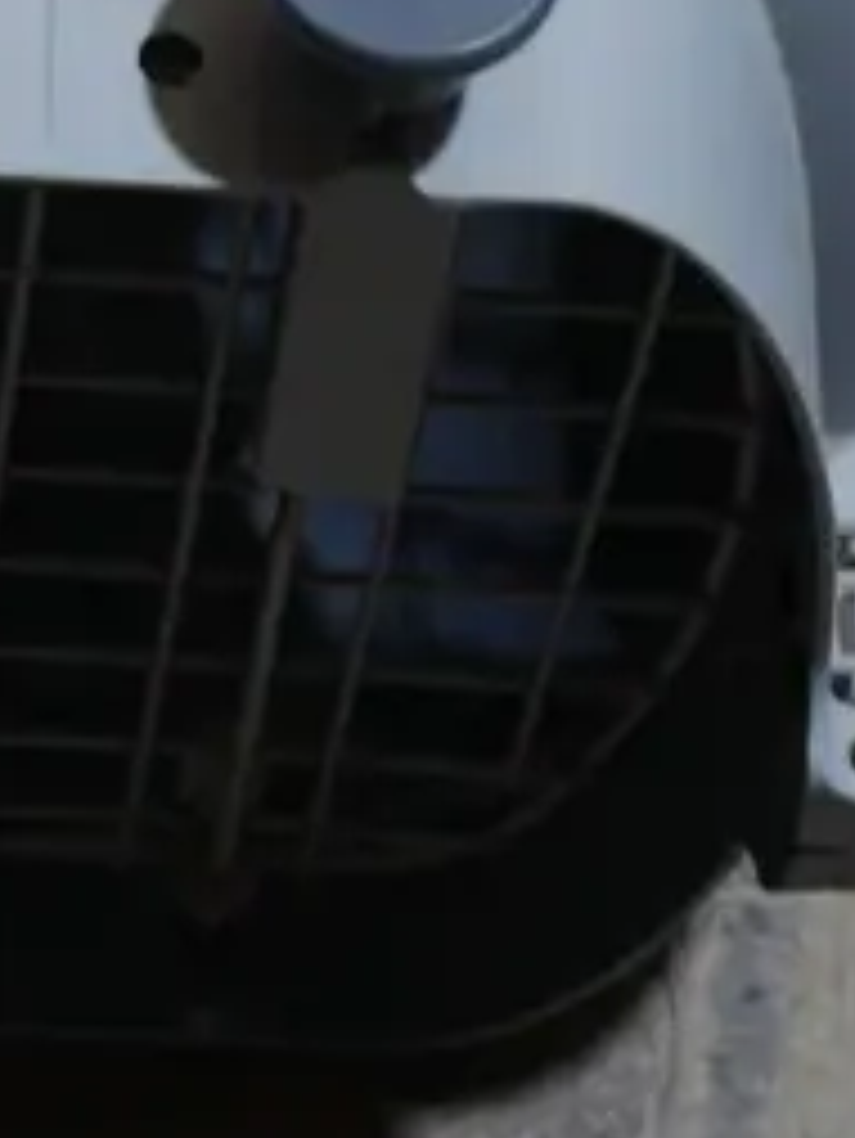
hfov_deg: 6.5
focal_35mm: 227
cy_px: -598
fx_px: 7469
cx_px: -110
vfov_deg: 8.5
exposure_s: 1/60
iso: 400
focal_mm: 28
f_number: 5.3
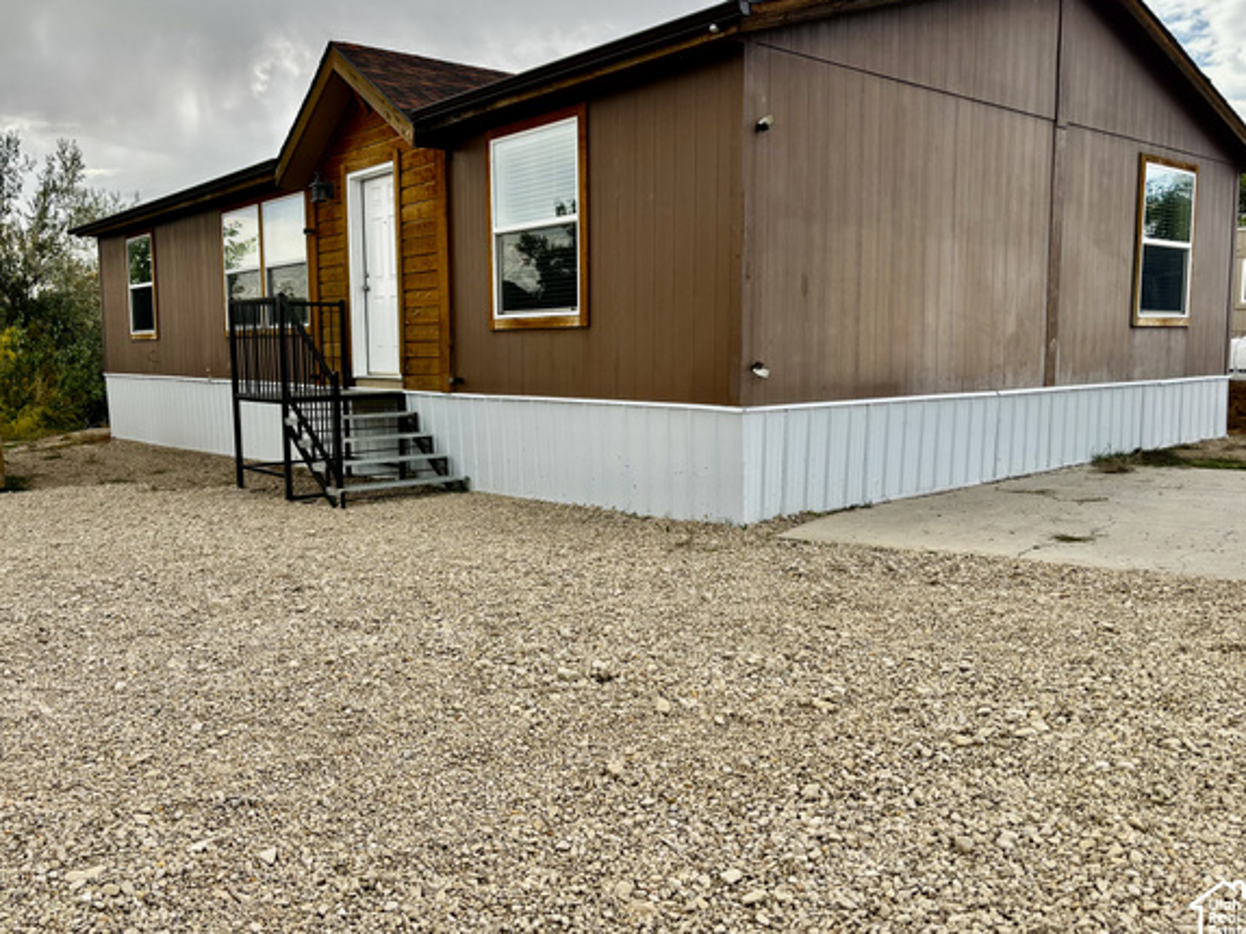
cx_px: 586
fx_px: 1043
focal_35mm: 29
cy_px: 441
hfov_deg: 61.6
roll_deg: +0.0
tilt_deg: -6.2
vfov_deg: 48.2
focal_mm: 5.96
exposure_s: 1/675
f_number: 1.6
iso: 50
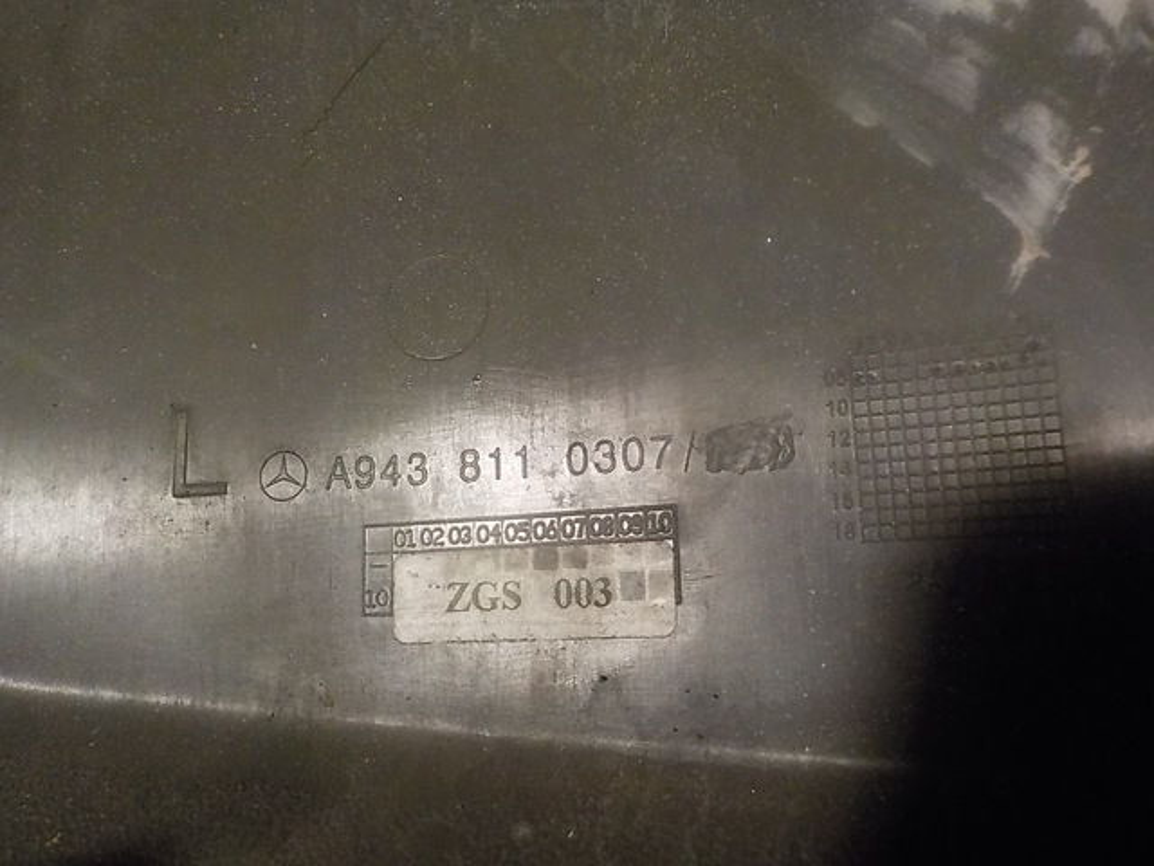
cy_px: 433
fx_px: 1000
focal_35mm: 30
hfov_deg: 60.0
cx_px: 577
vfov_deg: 46.8
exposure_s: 1/30
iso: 800
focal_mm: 4.1
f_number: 3.3
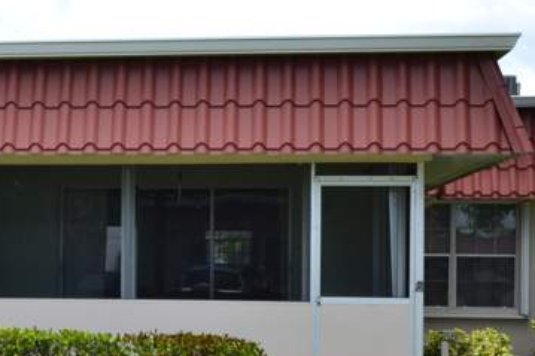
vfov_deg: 15.6
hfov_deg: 22.6
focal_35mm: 87
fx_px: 1292
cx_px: 15
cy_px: 272
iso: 400
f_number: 11
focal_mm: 26
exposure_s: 1/400
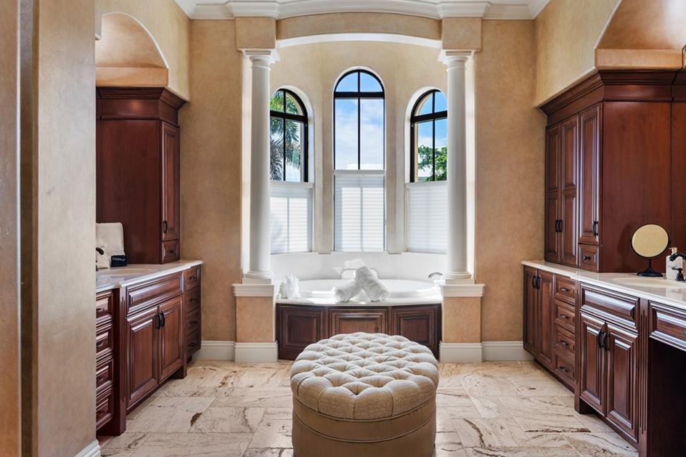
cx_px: 369
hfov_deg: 69.3
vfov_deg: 49.5
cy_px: 224
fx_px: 495
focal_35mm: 26
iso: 320
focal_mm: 24
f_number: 10
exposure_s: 1/5
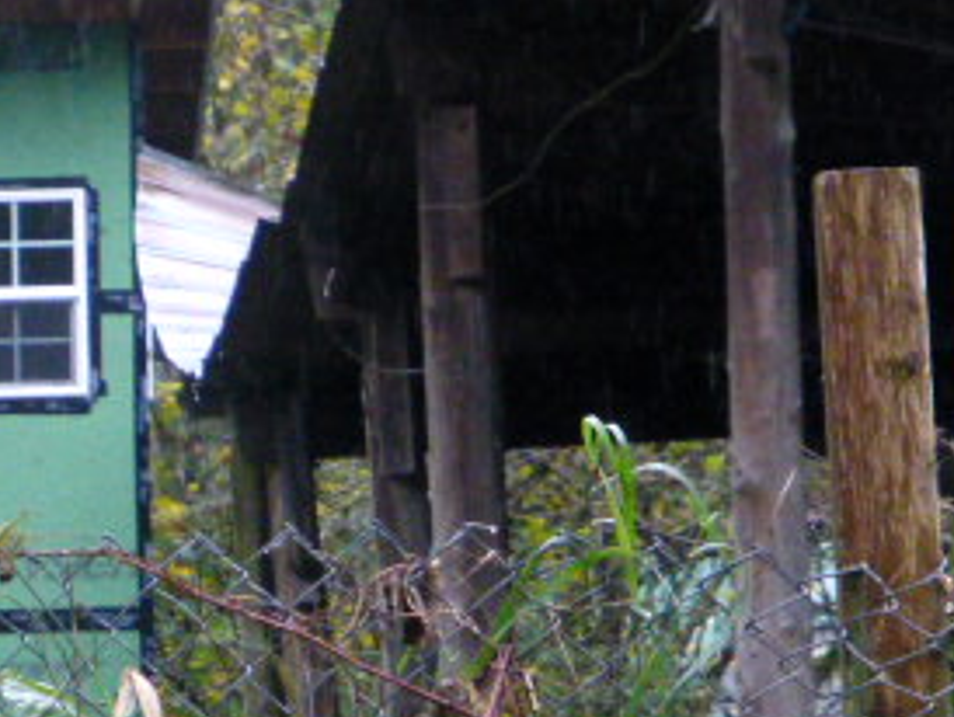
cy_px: 630
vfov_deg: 3.6
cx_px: -150
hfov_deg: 4.8
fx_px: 11337
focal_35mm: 411
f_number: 5.4
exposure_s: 1/200
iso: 1600
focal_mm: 31.3
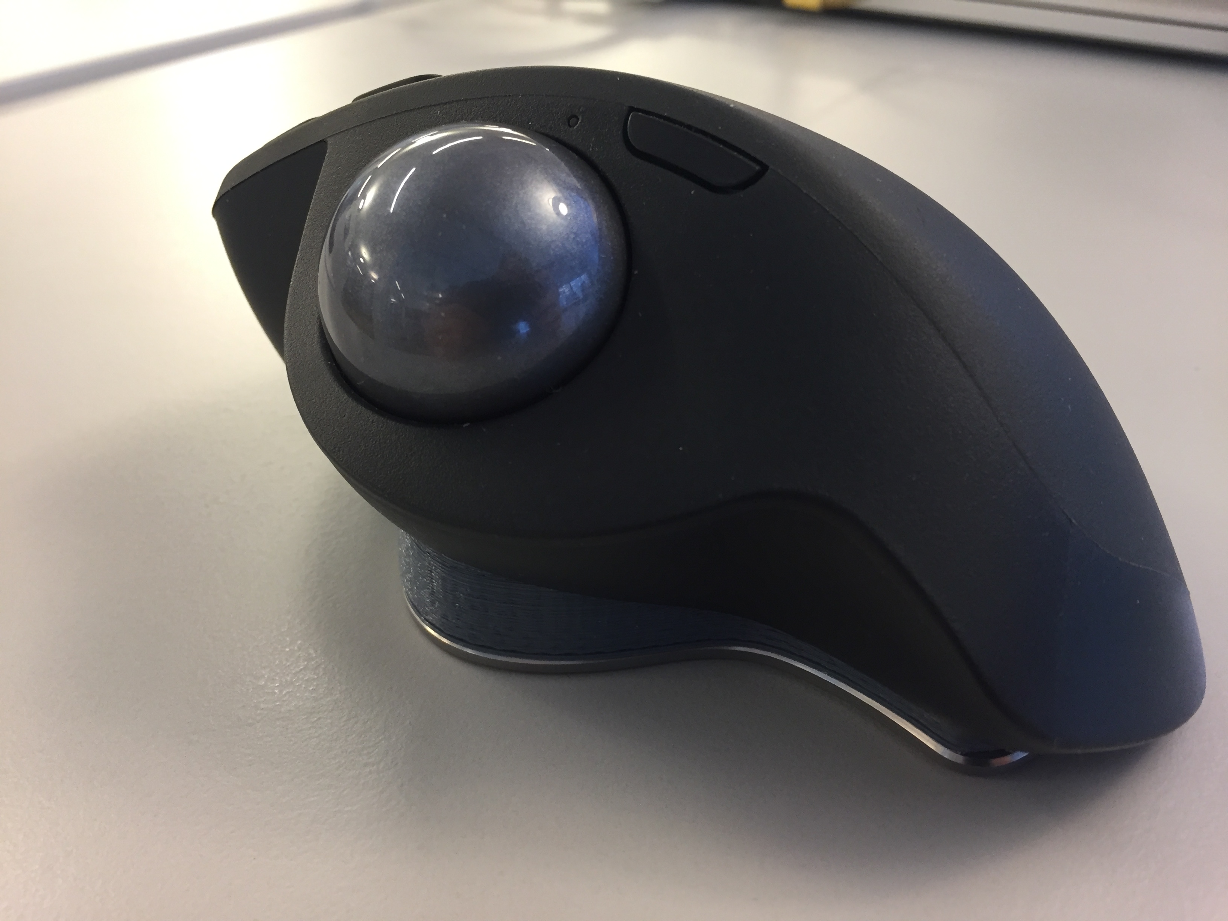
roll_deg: +1.8
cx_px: 614
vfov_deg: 48.2
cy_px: 460
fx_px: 1029
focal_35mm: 29
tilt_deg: -33.0
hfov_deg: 61.7
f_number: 2.2
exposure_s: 1/33
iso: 64
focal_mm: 4.15
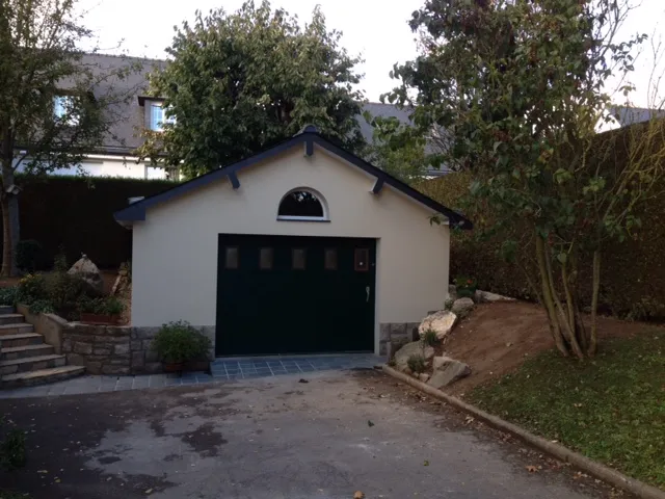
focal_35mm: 35
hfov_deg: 52.6
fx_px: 672
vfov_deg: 40.7
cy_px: 250
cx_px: 332
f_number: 2.4
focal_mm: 4.28
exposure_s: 1/131
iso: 50
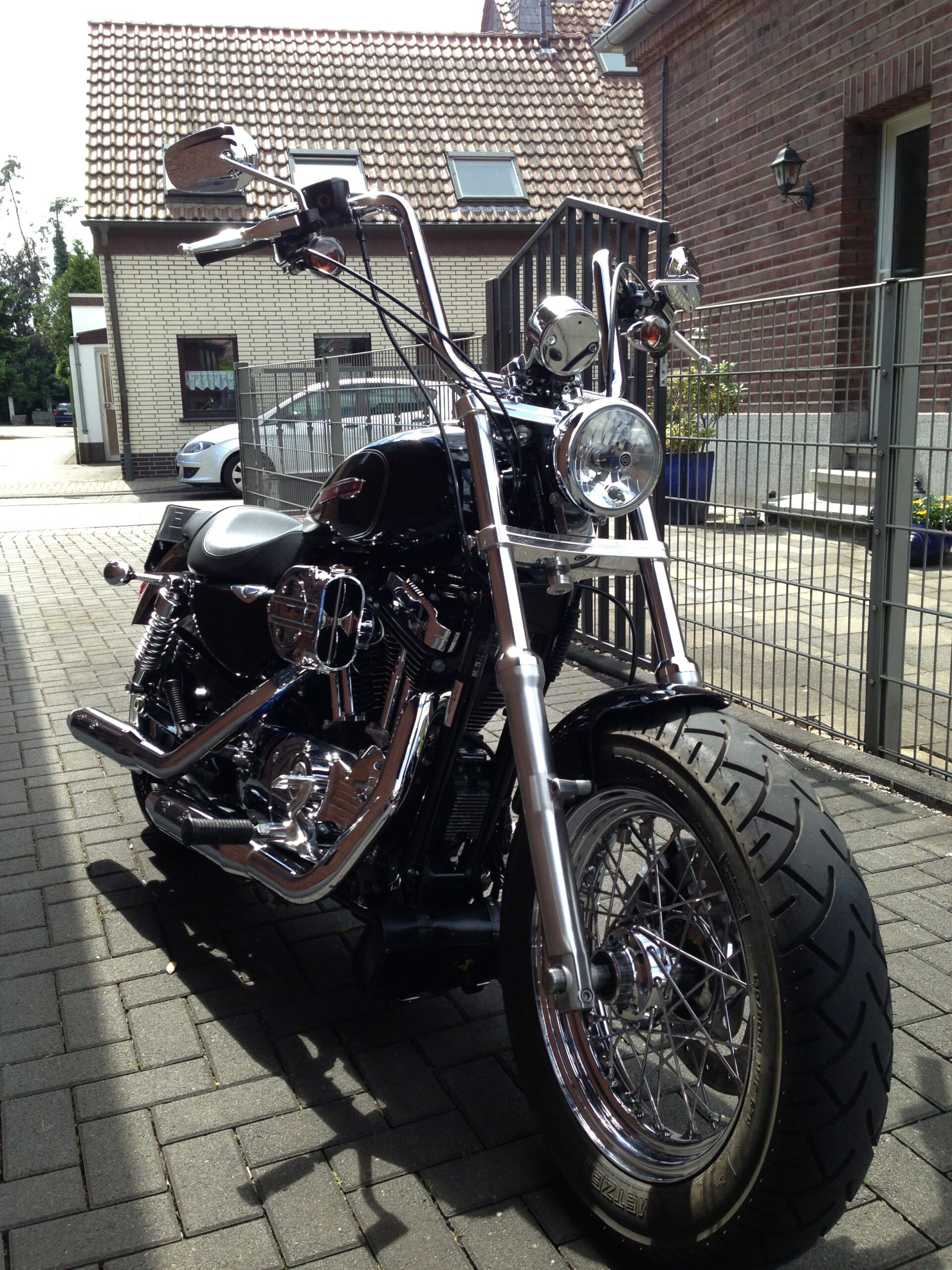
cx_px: 476
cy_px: 635
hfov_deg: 42.9
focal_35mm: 33
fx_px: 1210
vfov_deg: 55.4
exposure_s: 1/502
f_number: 2.4
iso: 64
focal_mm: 4.13
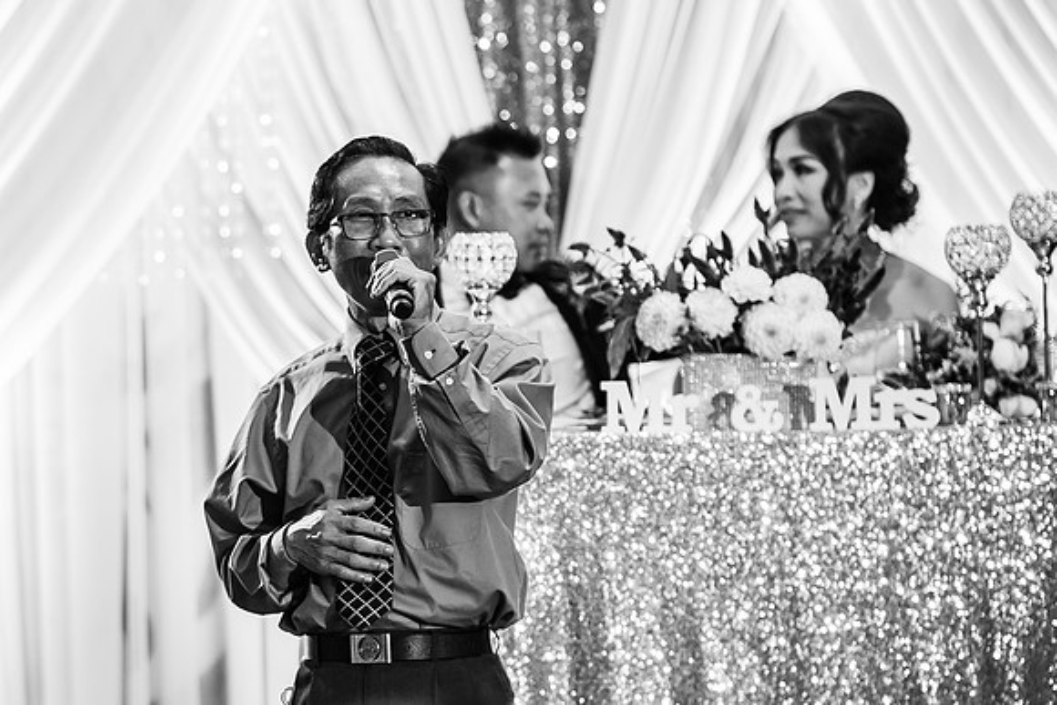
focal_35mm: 175
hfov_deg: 11.7
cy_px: 352
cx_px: 329
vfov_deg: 7.9
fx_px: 5134
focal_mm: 85
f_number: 2
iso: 640
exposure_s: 1/200
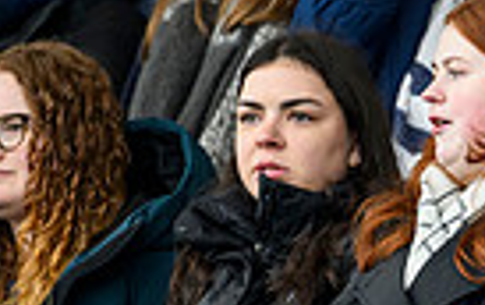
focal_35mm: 1725
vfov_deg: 0.8
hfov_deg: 1.2
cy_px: 2
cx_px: 942
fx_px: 22829
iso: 1600
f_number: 3.2
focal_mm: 400
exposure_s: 1/640
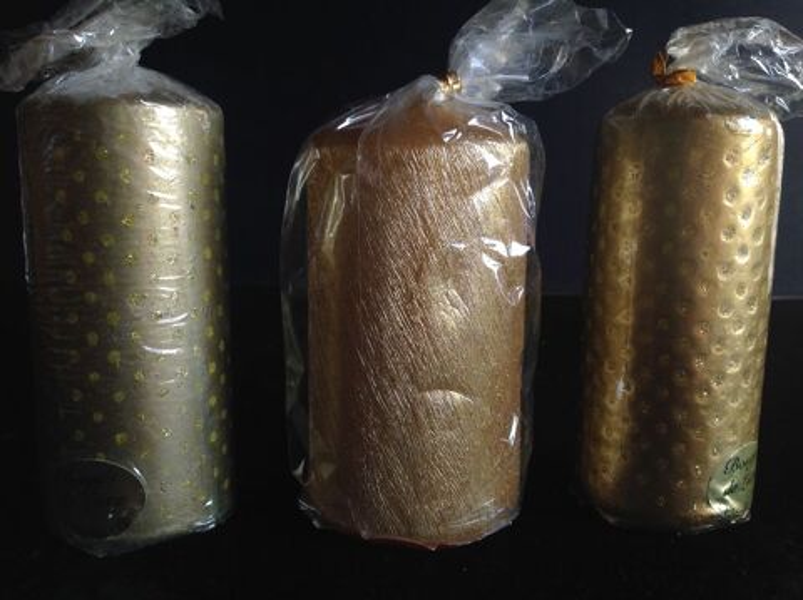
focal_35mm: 35
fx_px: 811
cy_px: 300
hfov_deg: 52.7
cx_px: 402
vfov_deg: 40.6
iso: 64
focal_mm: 4.28
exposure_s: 1/60
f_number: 2.4
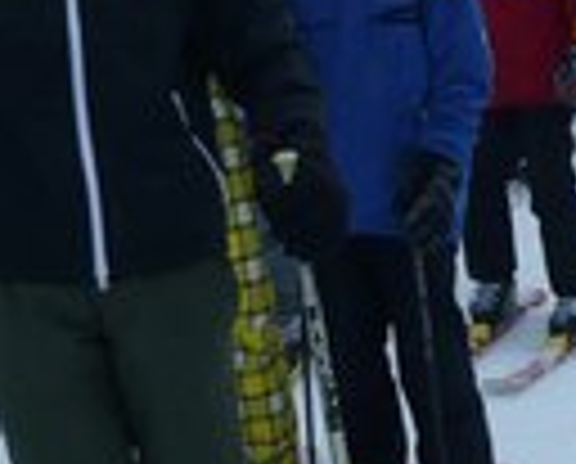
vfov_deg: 11.7
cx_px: 536
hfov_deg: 14.5
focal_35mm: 131
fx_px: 2238
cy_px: 41
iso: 100
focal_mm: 7
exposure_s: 1/200
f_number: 3.4
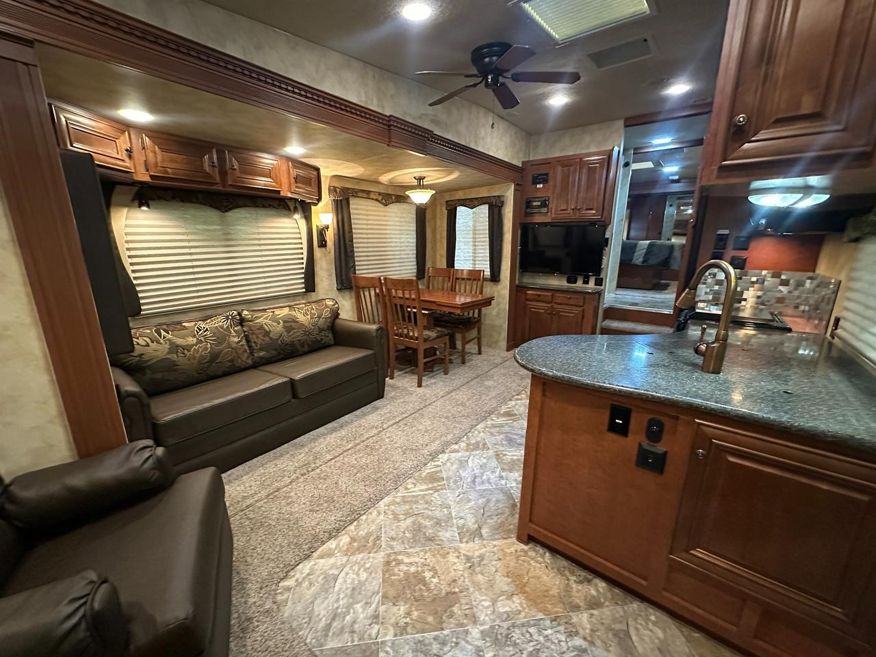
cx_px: 438
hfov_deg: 102.1
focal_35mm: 14
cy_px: 328
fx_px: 354
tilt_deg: -13.5
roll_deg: -0.3
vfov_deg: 85.7
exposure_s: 1/58
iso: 1000
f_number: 2.2
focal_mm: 2.22
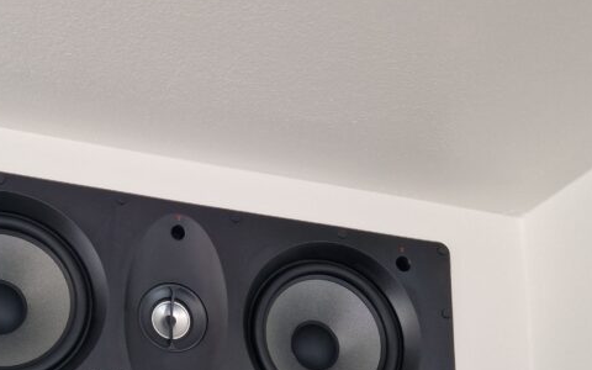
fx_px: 839
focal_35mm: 52
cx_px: 160
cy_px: 417
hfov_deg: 38.0
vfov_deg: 23.2
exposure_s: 1/109
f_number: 1.8
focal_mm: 5.4
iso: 50
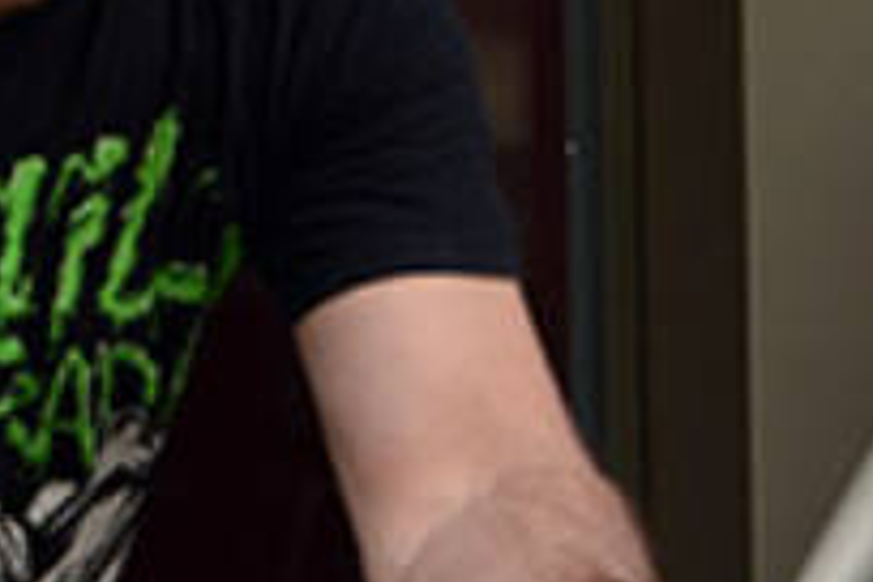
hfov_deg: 2.6
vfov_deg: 1.8
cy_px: 757
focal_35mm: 784
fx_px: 19011
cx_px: 0
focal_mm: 160
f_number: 6.3
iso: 400
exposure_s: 1/250
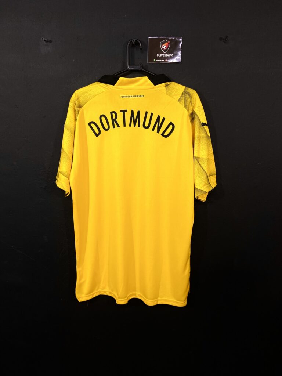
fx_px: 282
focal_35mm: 26
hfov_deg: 53.1
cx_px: 141
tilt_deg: -10.6
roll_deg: +0.1
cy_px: 188
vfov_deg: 67.3
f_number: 1.8
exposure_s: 1/60
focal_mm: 4.25
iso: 100
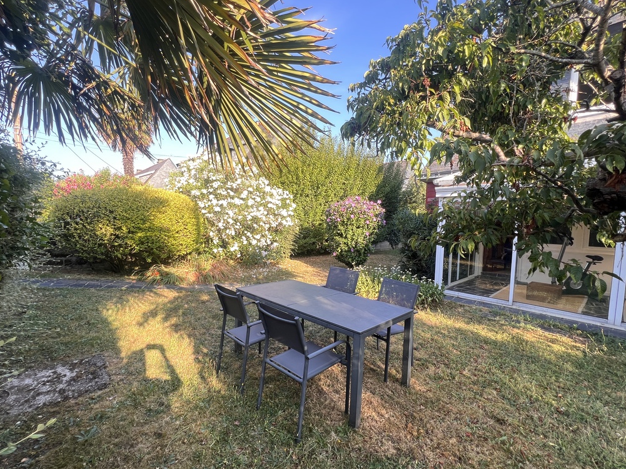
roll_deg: -1.4
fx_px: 271
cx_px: 316
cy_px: 243
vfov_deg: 81.7
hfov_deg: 98.2
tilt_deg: -4.7
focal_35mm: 15
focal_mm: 1.57
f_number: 1.8
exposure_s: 1/99
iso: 32
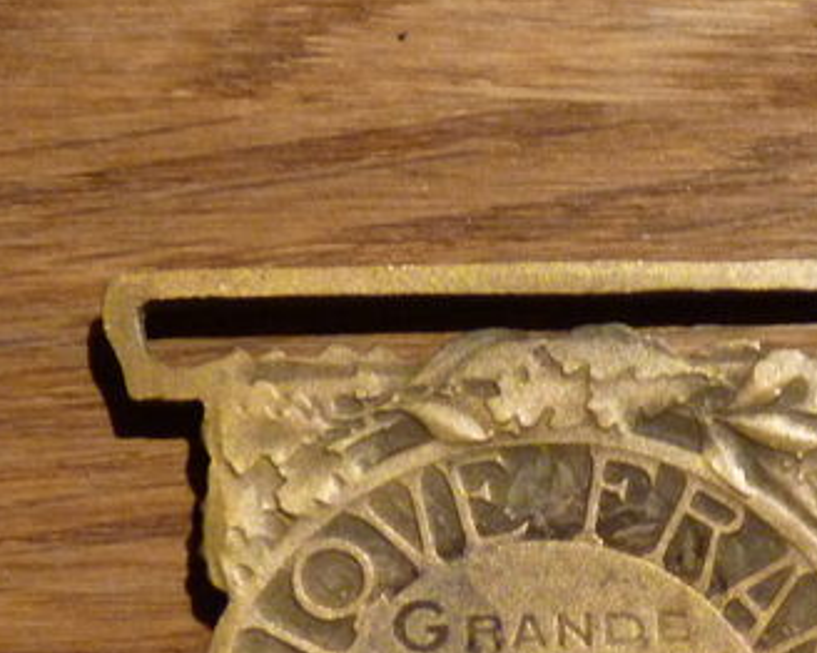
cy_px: 623
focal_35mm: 134
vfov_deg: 11.4
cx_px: 541
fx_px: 3238
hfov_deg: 14.4
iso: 400
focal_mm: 8
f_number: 3
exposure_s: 1/20
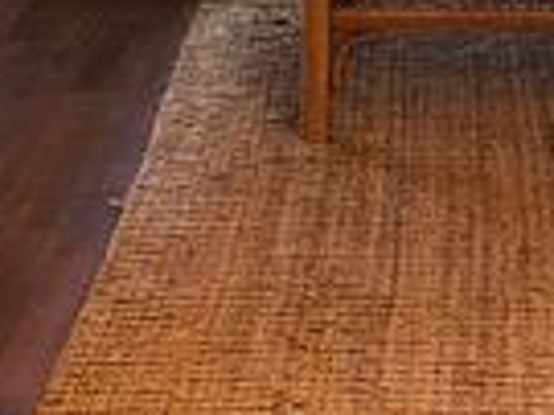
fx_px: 2127
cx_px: 562
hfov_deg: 14.6
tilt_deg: -9.7
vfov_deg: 10.6
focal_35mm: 133
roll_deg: -0.9
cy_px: -251
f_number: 1.8
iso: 40
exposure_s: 1/15
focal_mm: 3.99
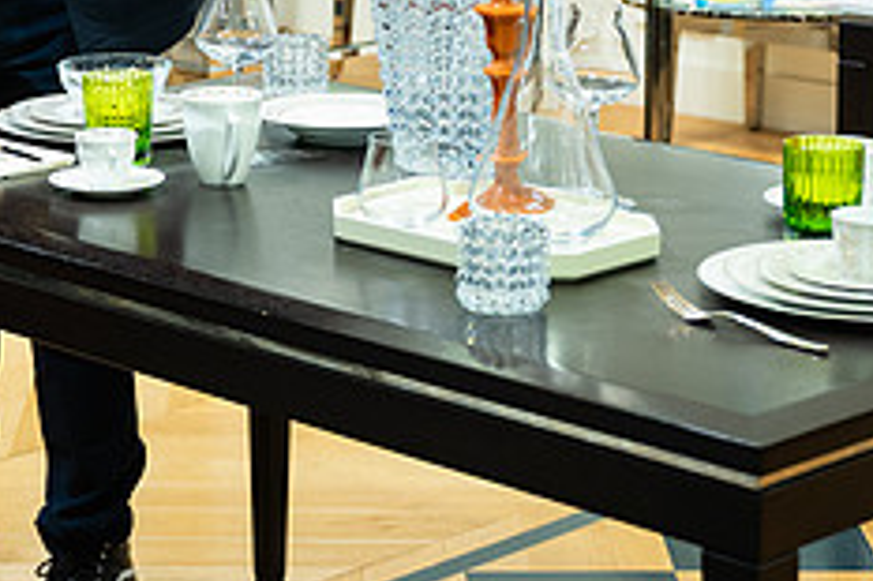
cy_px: -161
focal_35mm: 114
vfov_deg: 11.7
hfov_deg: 17.8
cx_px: 156
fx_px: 2762
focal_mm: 41
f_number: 3.2
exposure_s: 1/160
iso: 640
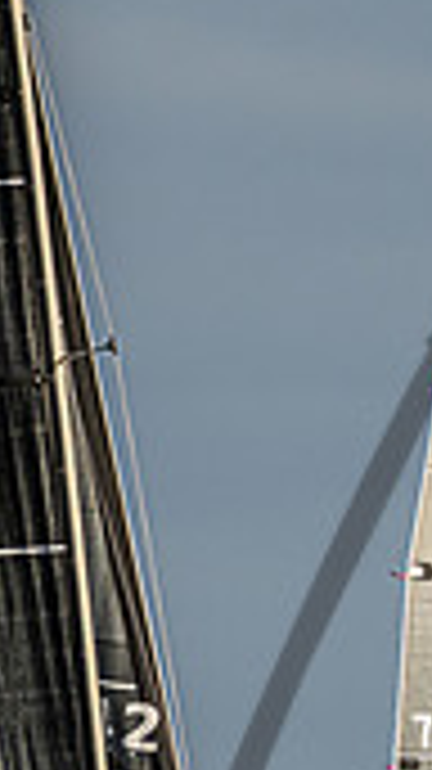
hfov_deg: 1.6
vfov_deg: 2.9
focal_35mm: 741
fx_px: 15112
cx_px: 122
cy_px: 985
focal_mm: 160
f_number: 4.8
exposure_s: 1/2000
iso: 220
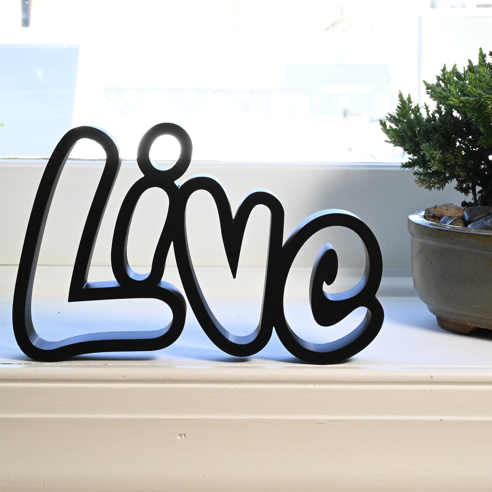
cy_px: 245
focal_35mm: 90
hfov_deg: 19.3
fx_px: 1447
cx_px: 212
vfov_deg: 19.3
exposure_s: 1/125
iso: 4000
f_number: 18
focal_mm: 70
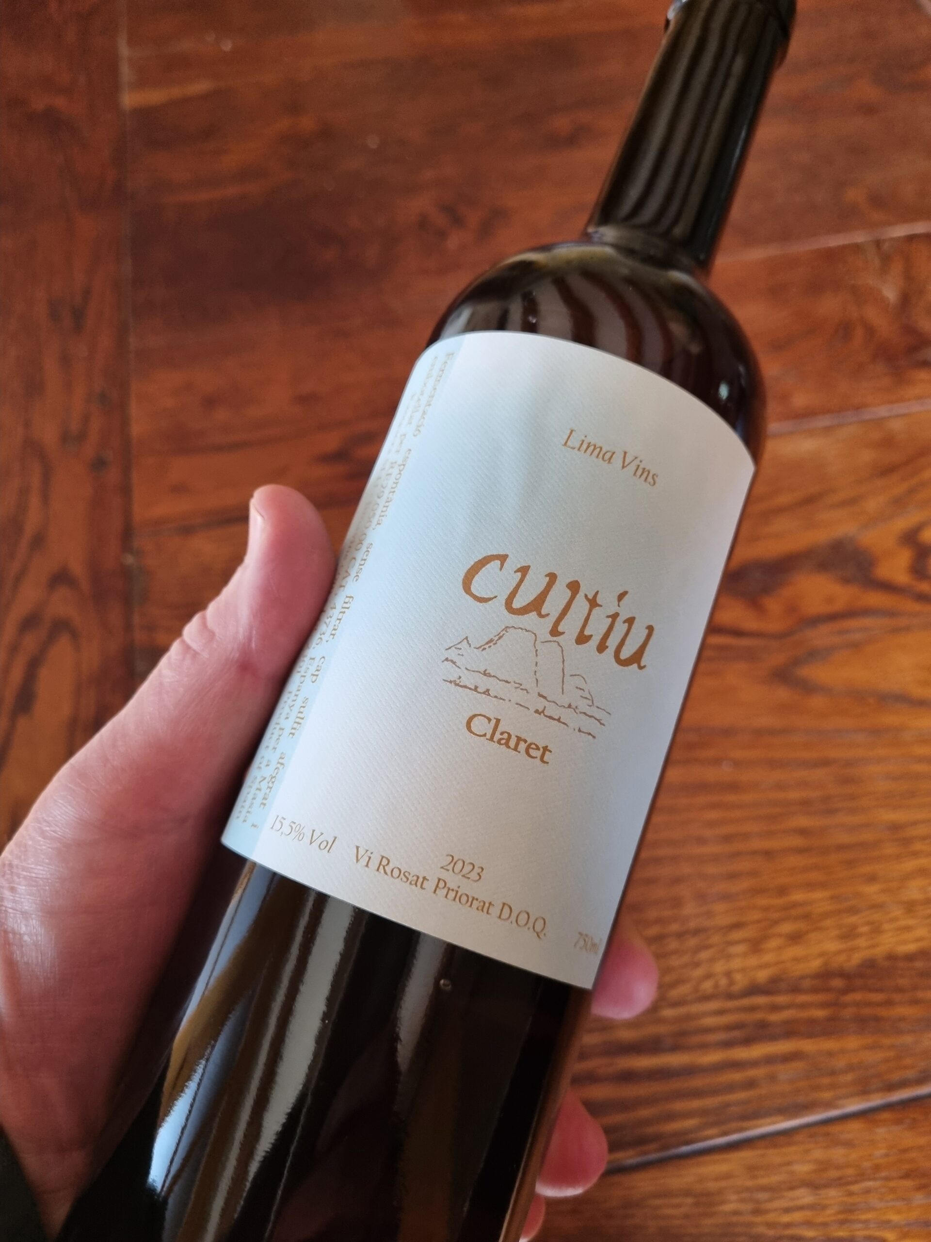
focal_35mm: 26
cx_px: 466
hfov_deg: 53.1
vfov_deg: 67.3
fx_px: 932
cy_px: 621
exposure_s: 1/50
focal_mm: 5.4
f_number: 1.8
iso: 400
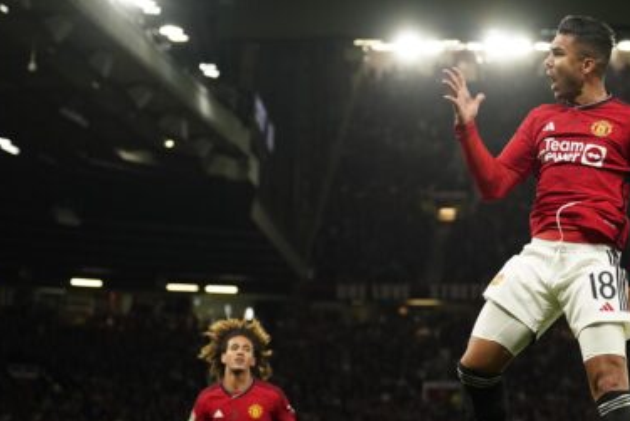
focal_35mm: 143
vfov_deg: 9.6
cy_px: 265
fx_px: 2503
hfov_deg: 14.2
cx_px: 568
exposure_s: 1/2000
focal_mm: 70
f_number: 2.8
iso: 2500
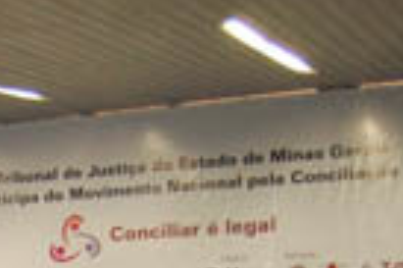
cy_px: 555
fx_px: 1465
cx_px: -332
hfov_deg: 13.9
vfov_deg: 9.7
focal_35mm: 131
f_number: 3.8
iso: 1600
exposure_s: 1/40
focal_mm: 20
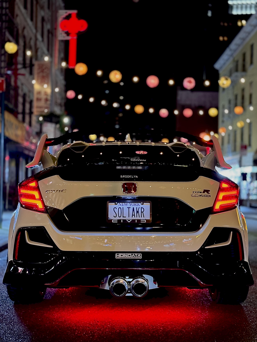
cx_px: 128
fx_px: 475
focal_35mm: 48
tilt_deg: +2.1
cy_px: 171
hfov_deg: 30.3
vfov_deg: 39.7
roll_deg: -1.5
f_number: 1.78
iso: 640
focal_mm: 6.86
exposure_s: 1/30
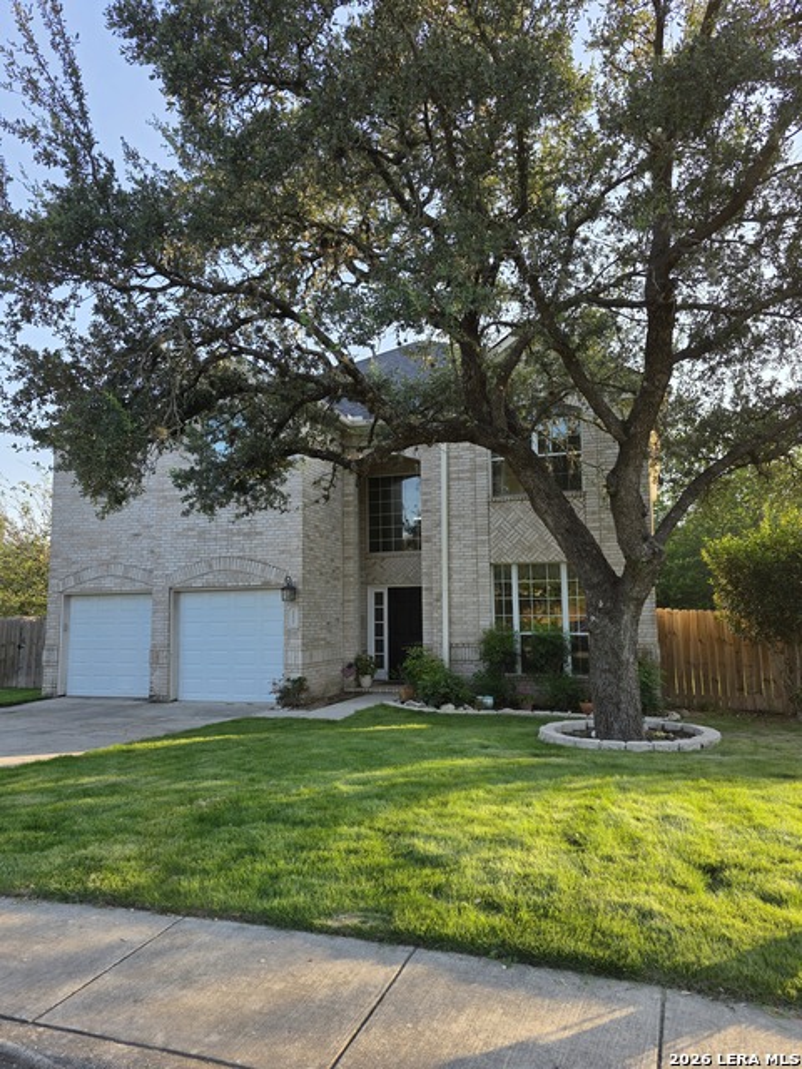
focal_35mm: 23
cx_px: 401
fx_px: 710
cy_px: 534
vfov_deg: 73.9
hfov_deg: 58.9
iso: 32
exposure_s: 1/359
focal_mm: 6.3
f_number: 1.7
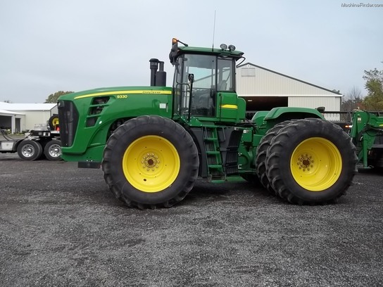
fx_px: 354
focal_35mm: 32
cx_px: 192
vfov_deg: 44.2
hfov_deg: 56.8
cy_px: 144
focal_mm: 5.7
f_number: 2.9
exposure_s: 1/1000
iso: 64
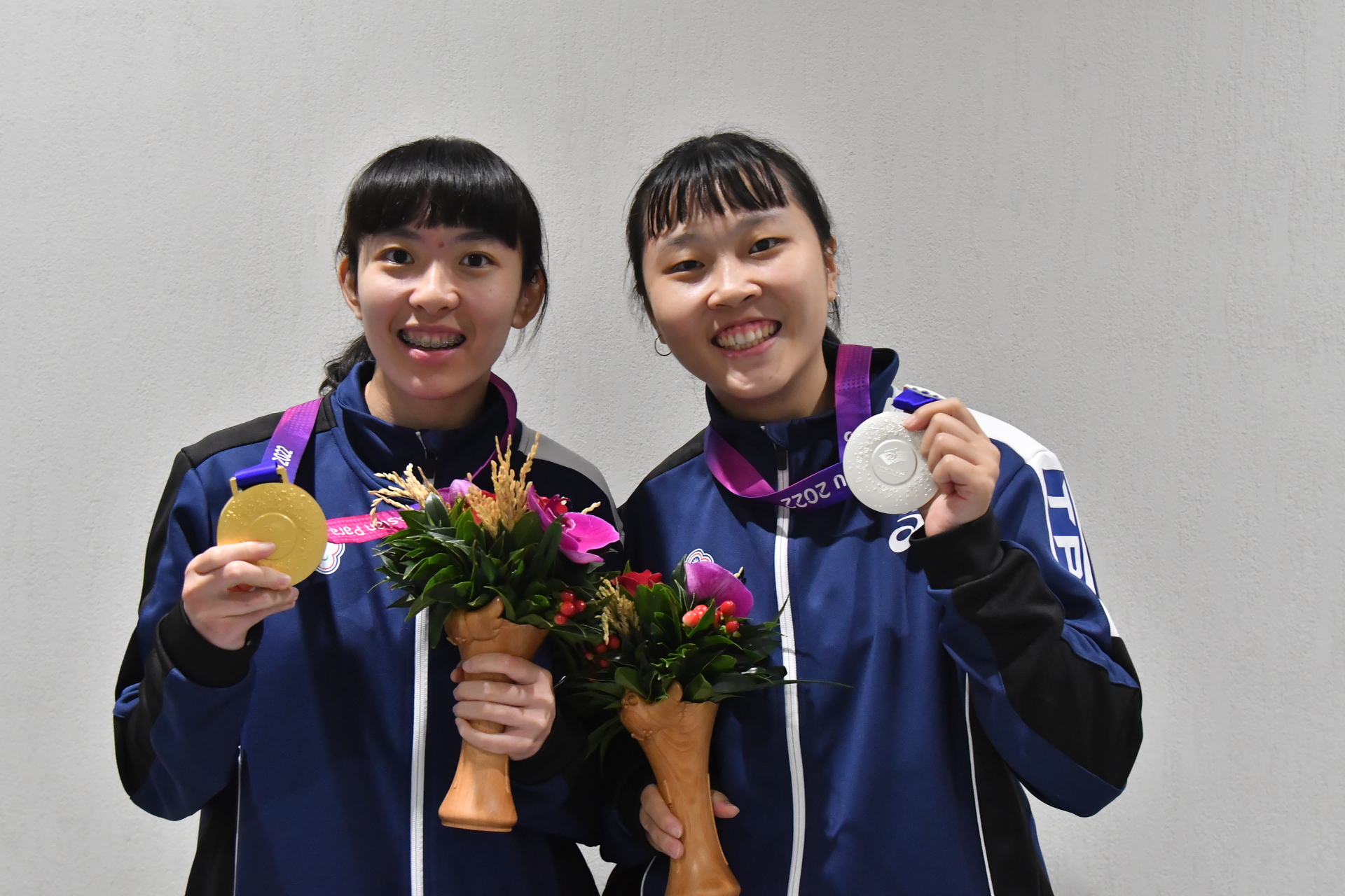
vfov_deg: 28.9
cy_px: 448
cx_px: 672
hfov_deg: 42.3
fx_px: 1737
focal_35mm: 46
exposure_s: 1/160
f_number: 4
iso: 2000
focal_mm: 31
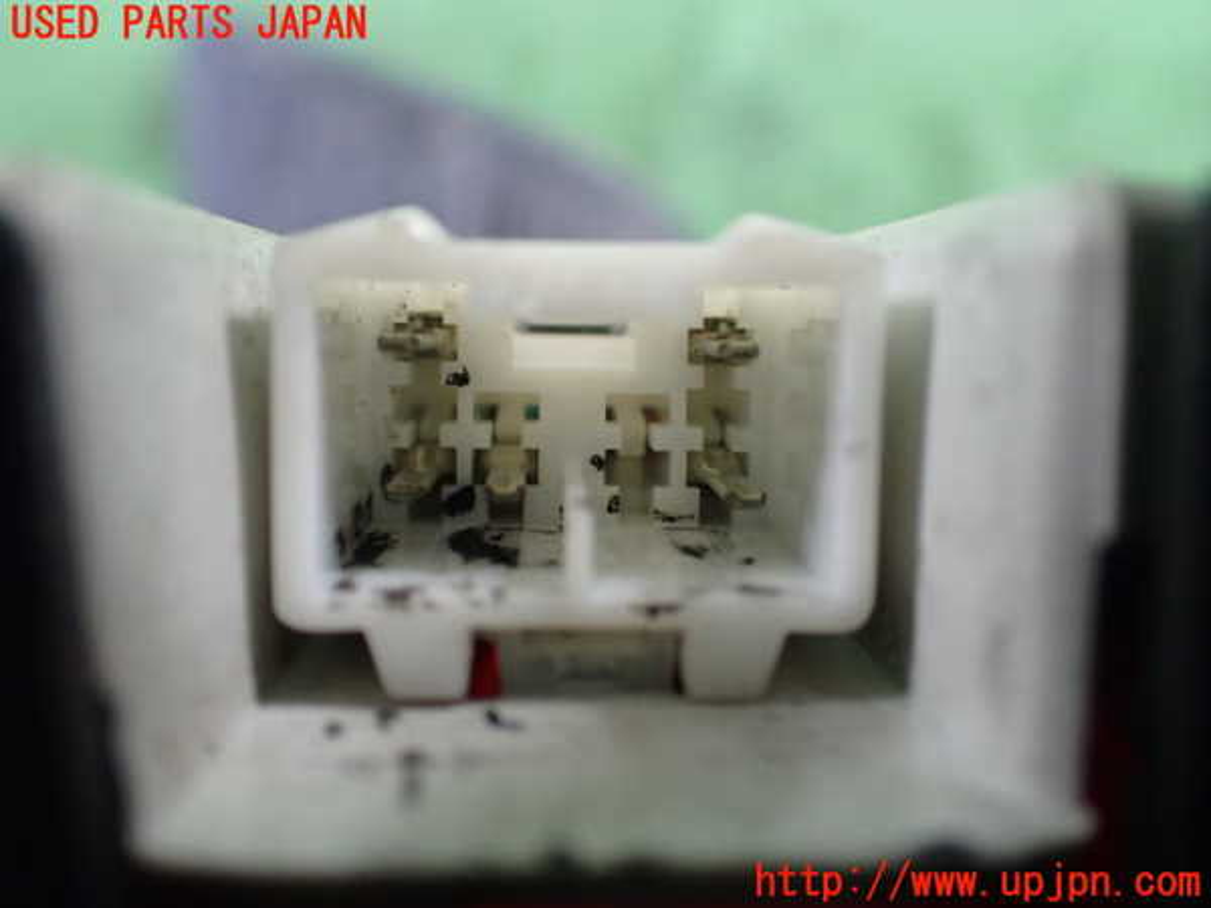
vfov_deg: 39.7
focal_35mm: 36
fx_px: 1259
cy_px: 454
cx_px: 606
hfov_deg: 51.4
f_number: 2.5
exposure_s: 1/40
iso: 800
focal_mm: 6.37
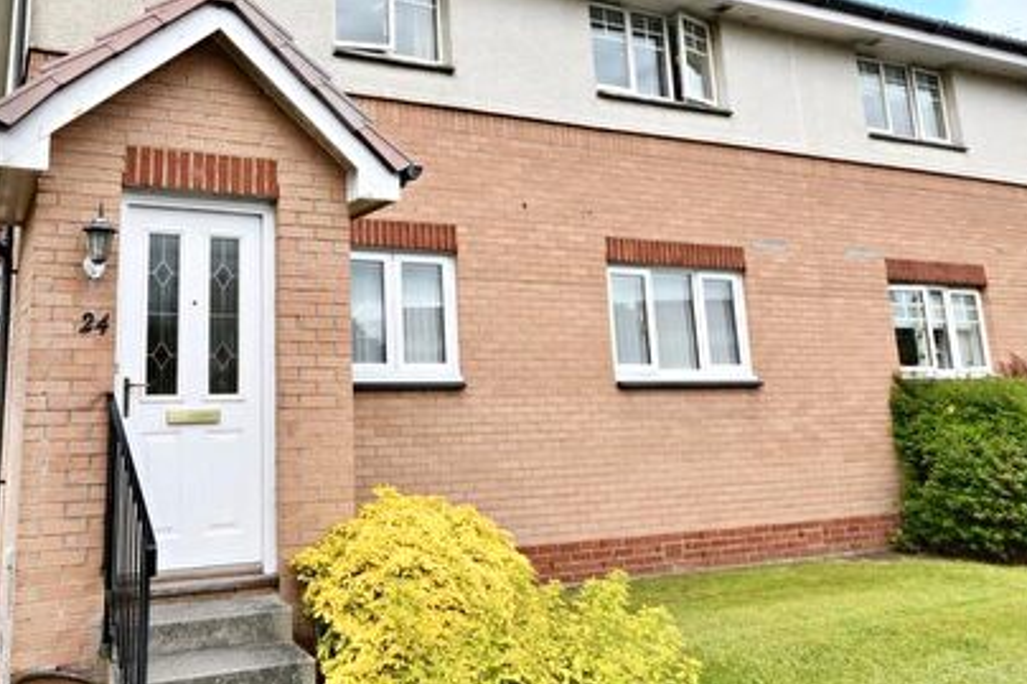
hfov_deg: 65.6
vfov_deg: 48.6
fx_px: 741
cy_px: 222
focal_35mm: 26
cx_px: 269
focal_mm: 10
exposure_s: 1/160
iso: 100
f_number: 6.3
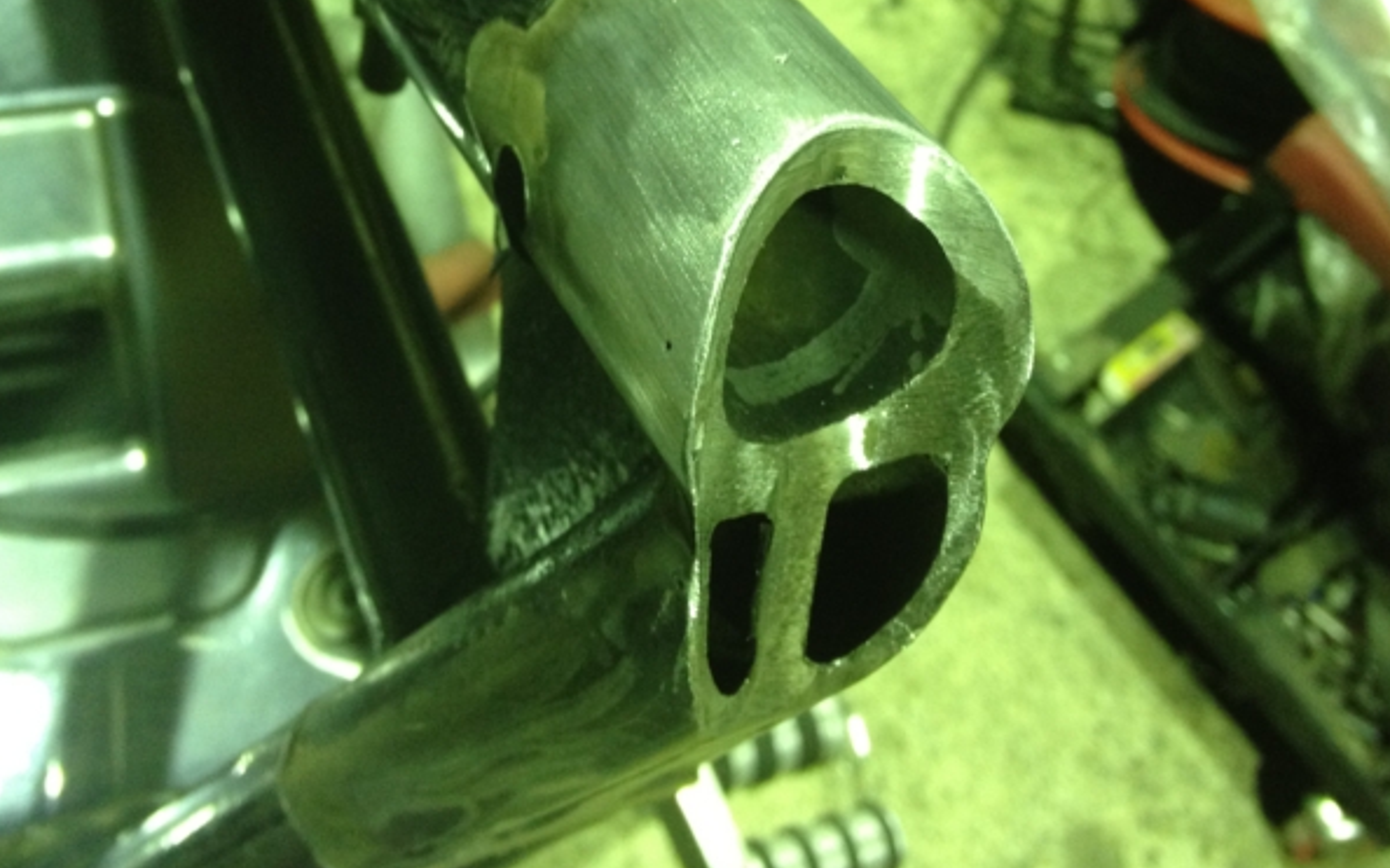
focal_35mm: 50
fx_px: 1894
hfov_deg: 40.3
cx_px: 695
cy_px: 152
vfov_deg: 25.3
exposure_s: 1/20
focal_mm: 4.28
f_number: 2.4
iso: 200
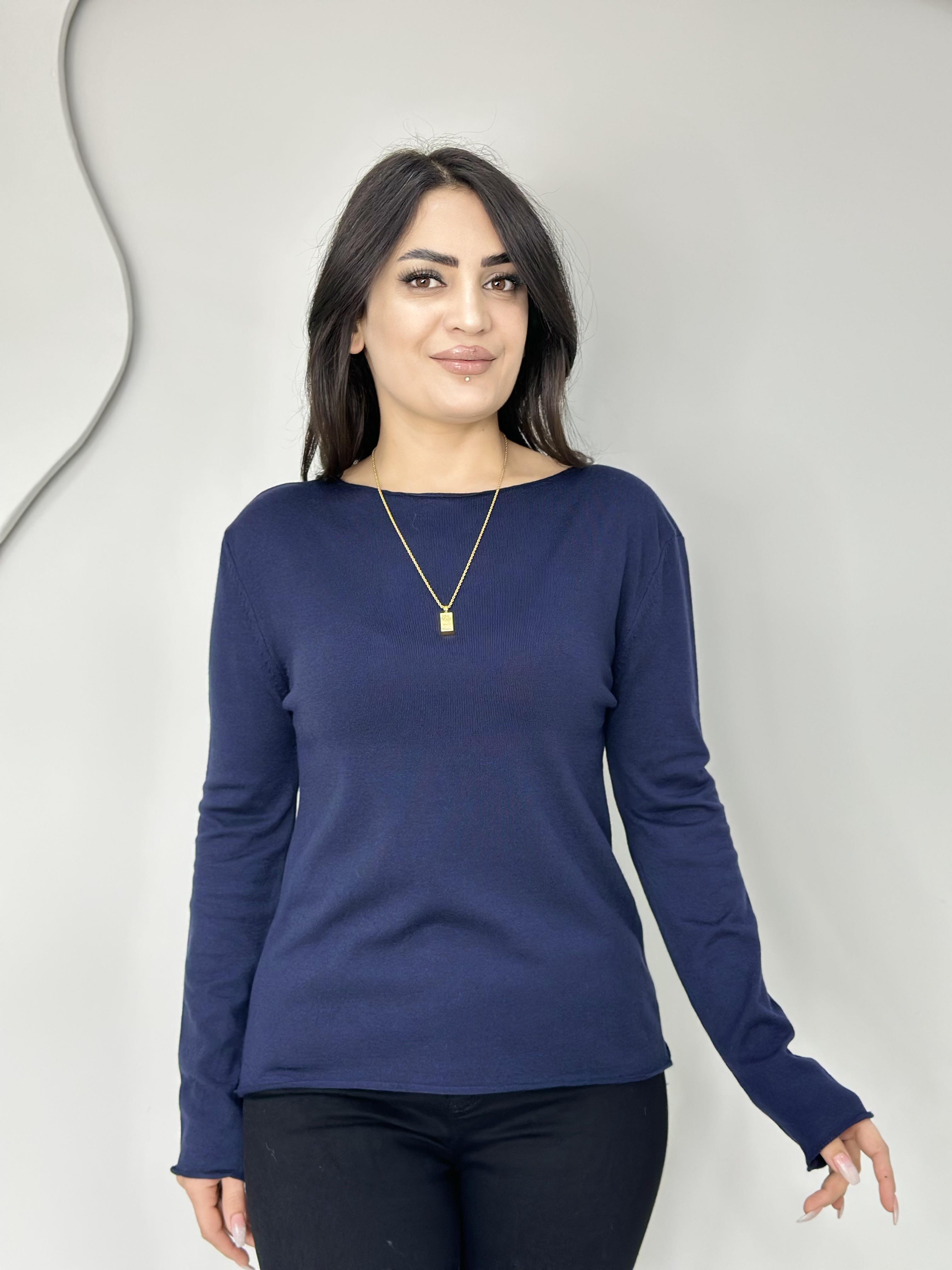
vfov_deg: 39.7
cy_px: 635
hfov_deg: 30.3
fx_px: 1760
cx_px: 476
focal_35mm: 48
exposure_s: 1/50
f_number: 1.78
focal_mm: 6.86
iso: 100
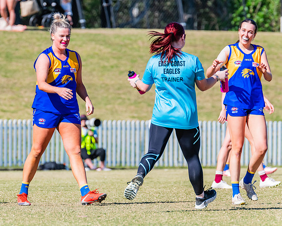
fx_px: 4788
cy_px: 102
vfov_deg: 2.7
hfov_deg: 3.4
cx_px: 80
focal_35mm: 574
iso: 800
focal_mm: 420
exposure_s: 1/1600
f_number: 9
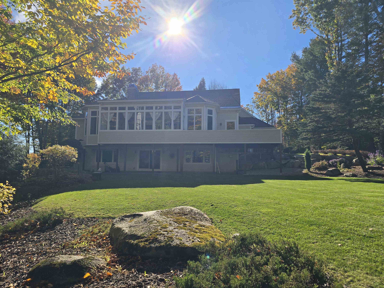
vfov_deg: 58.9
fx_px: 255
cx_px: 192
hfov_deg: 73.9
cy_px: 144
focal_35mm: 23
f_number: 1.7
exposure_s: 1/1250
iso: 12
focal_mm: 6.3
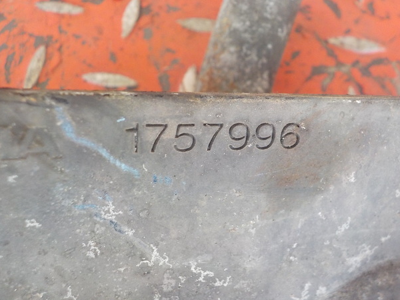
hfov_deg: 56.8
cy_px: 144
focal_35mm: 32
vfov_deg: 44.2
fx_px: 370
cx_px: 207
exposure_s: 1/30
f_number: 3.3
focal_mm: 4.1
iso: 400
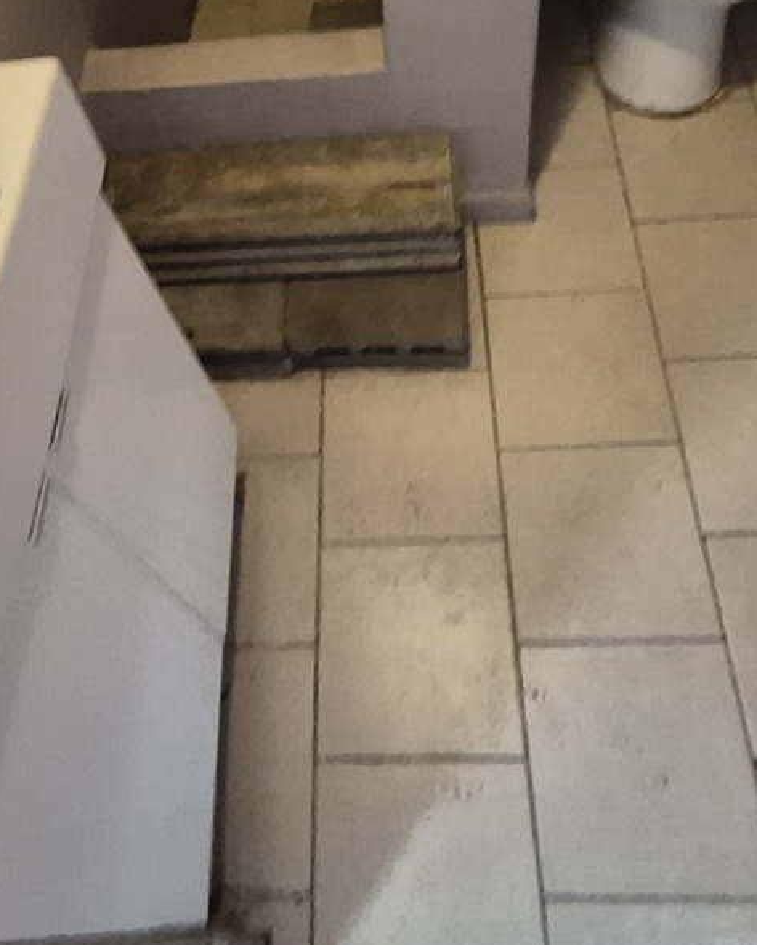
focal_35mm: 31
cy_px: 218
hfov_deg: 47.1
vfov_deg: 54.1
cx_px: 353
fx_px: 867
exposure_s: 1/60
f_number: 2.2
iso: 1000
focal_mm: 1.74
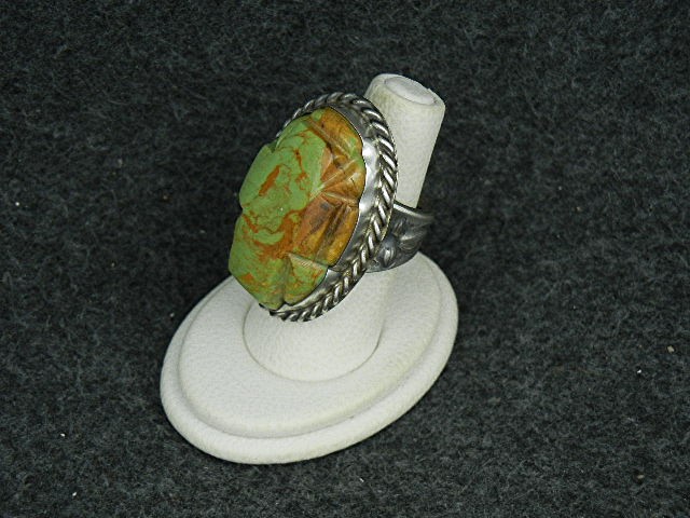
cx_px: 345
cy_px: 259
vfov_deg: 12.8
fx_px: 2312
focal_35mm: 116
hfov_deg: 17.0
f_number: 4.6
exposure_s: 1/12
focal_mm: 20.9
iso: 400
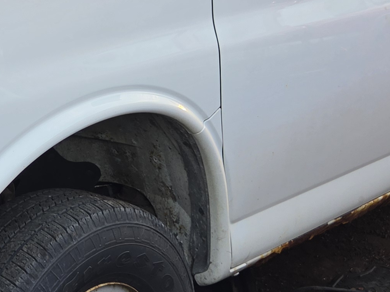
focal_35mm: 91
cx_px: 22
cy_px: 69
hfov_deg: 21.0
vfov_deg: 16.1
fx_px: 1025
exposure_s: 1/180
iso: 32
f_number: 1.8
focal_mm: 5.4
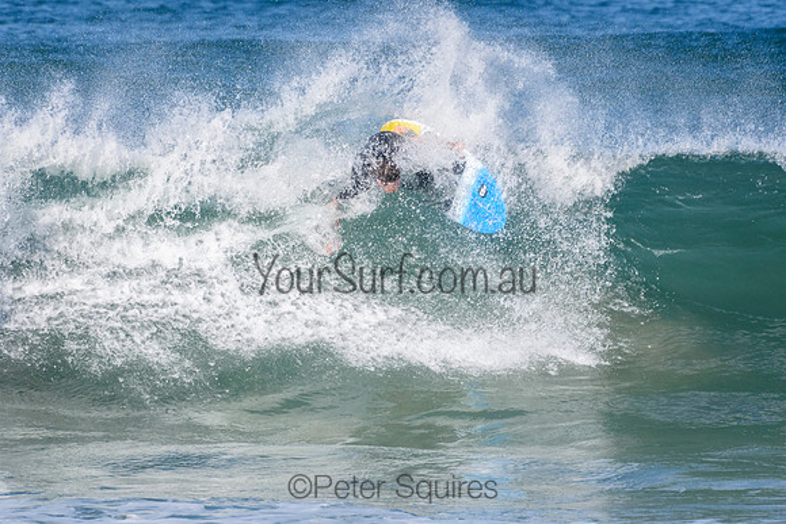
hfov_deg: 2.7
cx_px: 393
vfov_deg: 1.8
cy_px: 262
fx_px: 16380
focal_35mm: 750
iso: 720
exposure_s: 1/4000
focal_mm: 500
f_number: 5.6
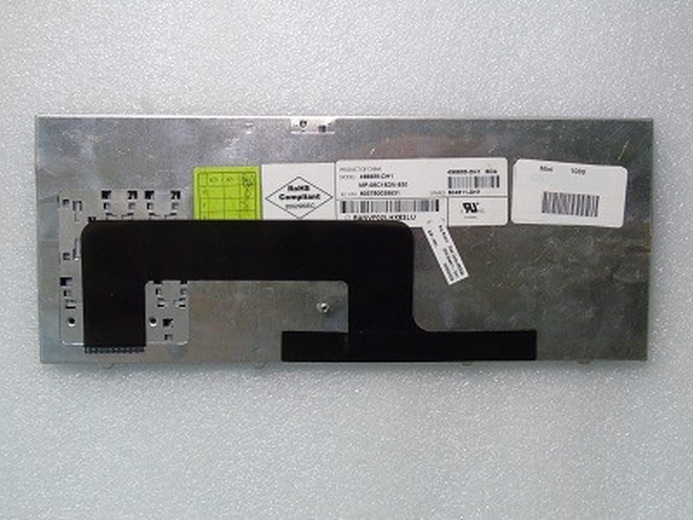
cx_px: 346
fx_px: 801
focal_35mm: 40
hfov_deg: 46.8
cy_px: 260
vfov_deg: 36.0
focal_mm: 7.1
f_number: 6.5
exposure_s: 1/40
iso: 400
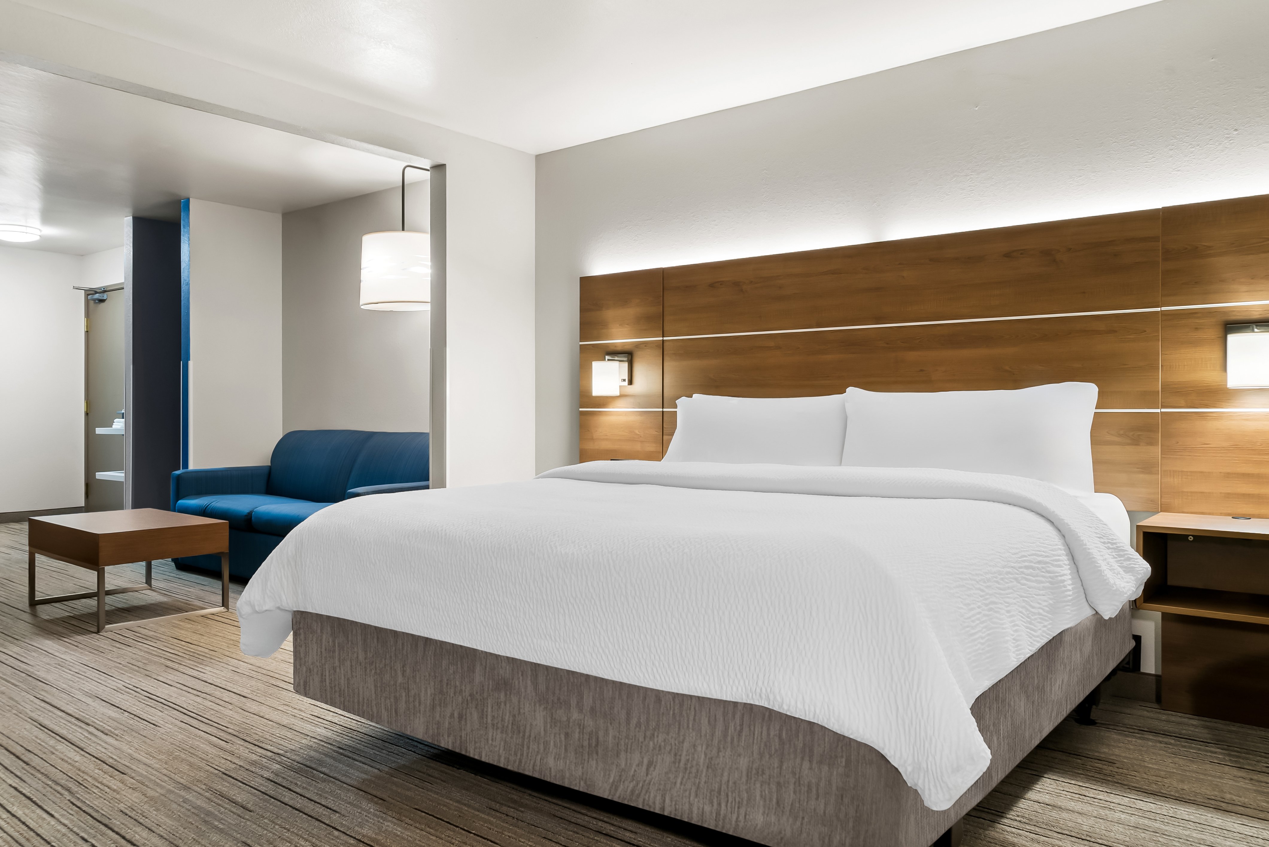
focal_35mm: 24
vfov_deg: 53.2
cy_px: 424
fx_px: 846
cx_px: 634
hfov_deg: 73.7
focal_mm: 24
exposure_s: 6
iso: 400
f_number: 10
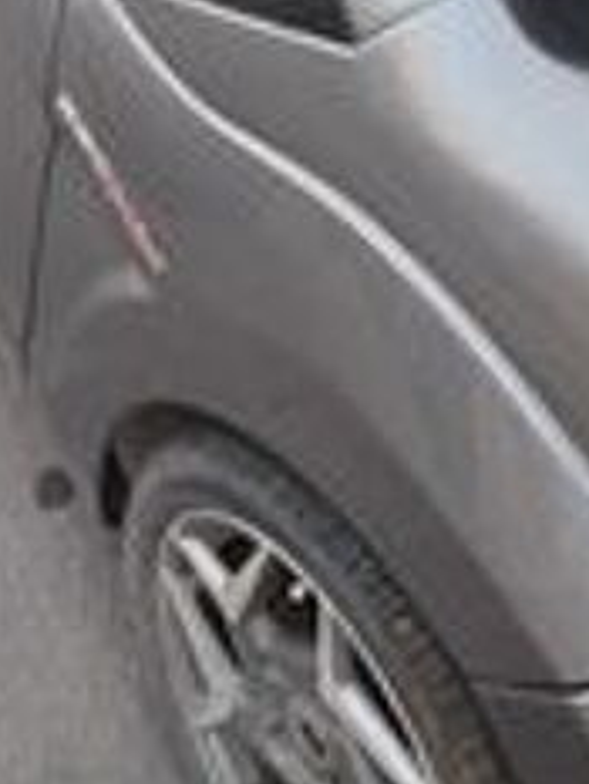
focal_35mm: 44
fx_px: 997
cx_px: 88
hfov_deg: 31.7
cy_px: 79
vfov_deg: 39.8
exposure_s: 1/100
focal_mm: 5.31
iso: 80
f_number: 1.7
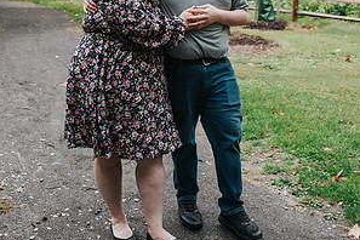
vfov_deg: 24.5
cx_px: 179
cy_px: 5
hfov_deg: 37.5
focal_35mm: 53
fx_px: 530
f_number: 3.2
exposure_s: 1/400
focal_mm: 35
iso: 1000
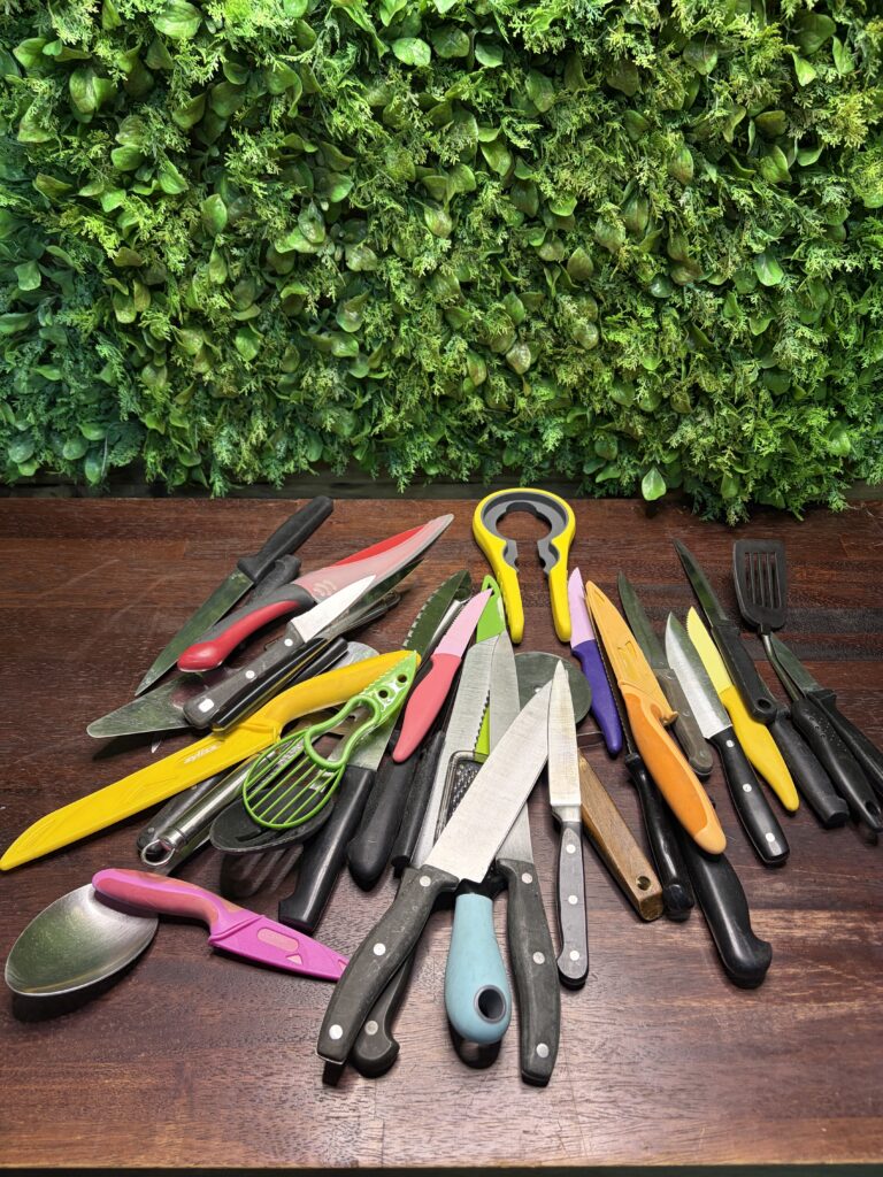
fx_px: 884
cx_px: 442
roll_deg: -1.1
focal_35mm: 26
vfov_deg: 67.3
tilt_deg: -43.3
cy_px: 588
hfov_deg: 53.1
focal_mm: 5.96
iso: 125
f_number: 1.6
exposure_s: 1/50
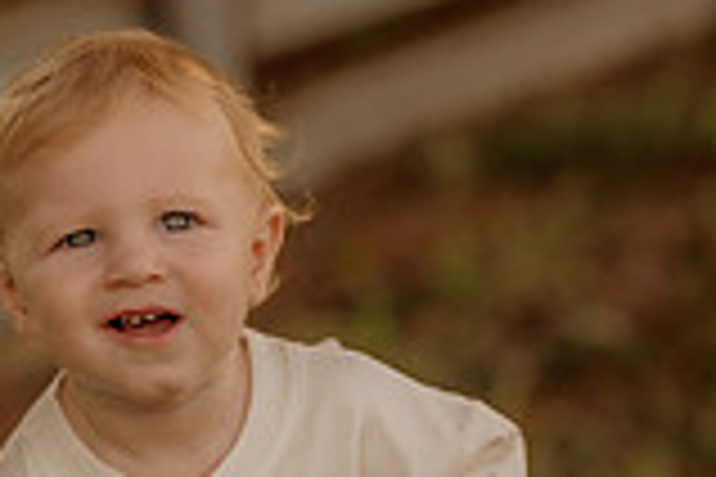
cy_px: 844
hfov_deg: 6.6
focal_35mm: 311
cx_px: 0
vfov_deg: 4.4
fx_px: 6185
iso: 250
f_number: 2
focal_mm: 85
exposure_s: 1/1250
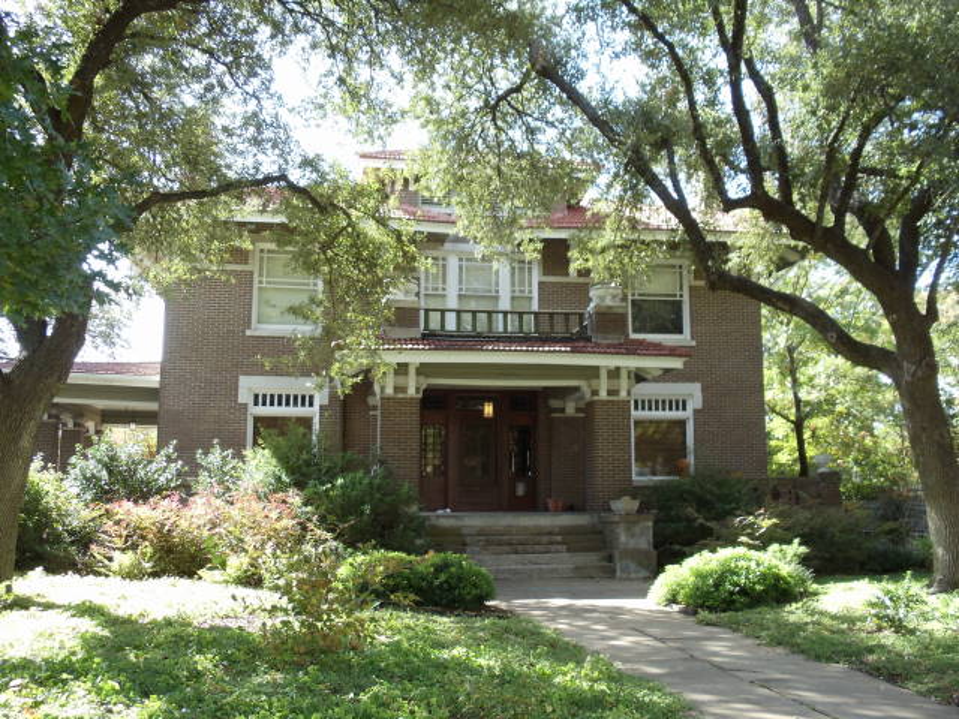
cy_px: 360
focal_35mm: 50
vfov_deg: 29.1
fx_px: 1385
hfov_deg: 38.2
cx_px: 480
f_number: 3.7
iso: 100
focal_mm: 6.81
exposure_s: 1/100
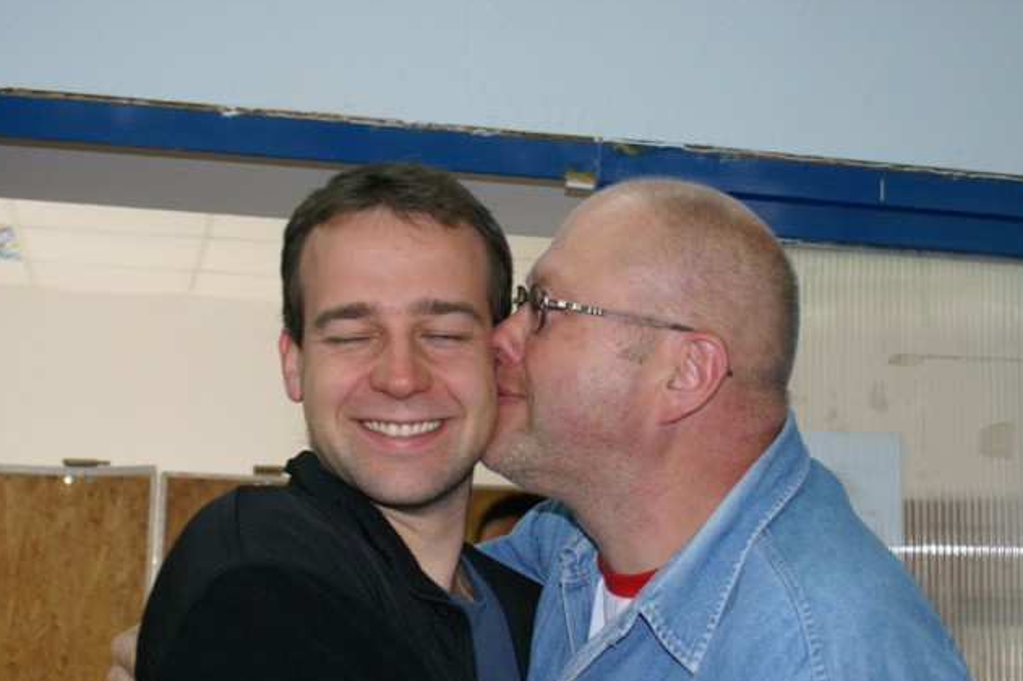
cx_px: 522
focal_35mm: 50
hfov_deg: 39.6
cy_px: 370
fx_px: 1420
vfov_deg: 27.0
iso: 800
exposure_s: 1/30
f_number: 5.6
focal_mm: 30
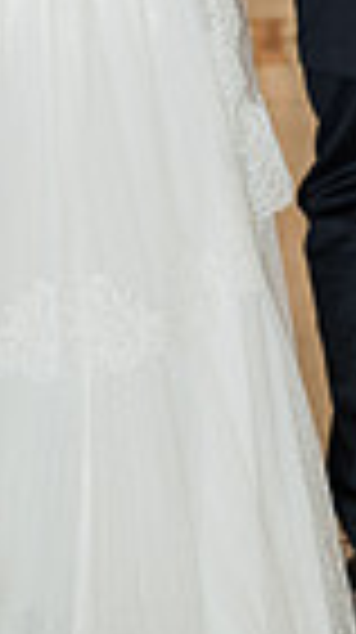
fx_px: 2811
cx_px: 311
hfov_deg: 7.2
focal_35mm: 167
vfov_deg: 12.2
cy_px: -337
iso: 500
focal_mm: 50
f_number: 2.8
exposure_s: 1/125
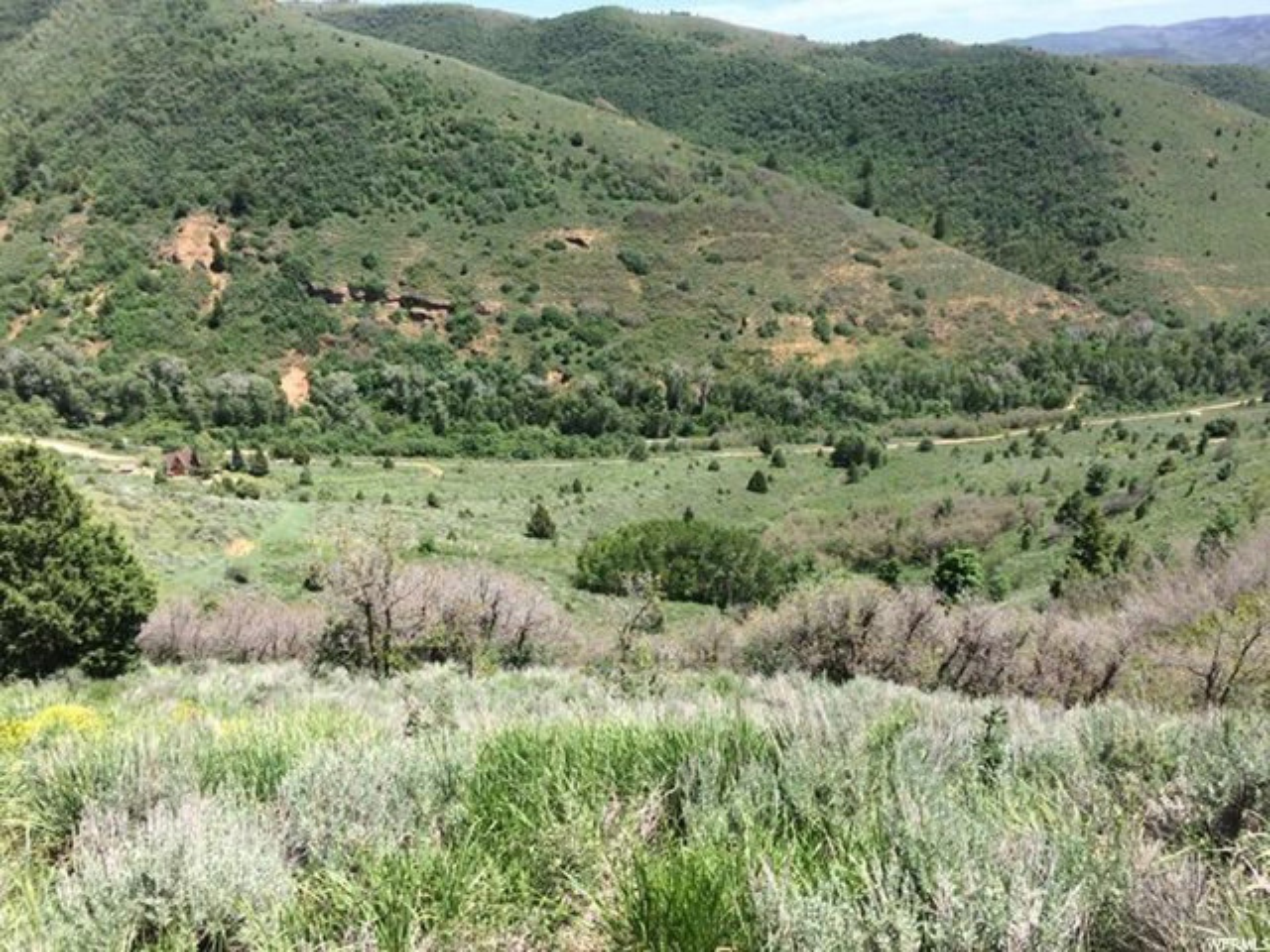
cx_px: 635
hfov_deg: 61.7
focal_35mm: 29
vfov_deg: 48.2
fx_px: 1064
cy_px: 476
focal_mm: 4.15
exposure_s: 1/1208
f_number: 2.2
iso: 32
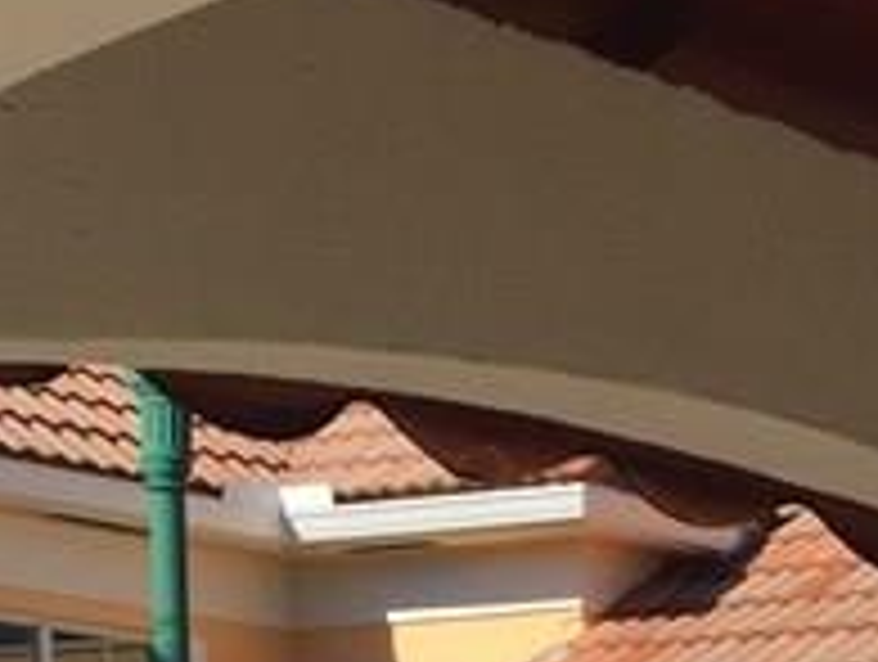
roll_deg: +0.3
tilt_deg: -4.1
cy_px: 1455
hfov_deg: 11.7
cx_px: 1720
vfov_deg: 9.0
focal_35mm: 152
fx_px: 3862
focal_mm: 4.15
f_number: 2.2
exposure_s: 1/1980
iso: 32
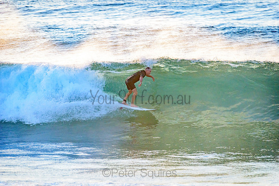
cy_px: 93
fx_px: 3876
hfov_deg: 4.1
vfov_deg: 2.8
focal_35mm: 500
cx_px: 140
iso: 900
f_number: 5.6
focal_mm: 500
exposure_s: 1/2000
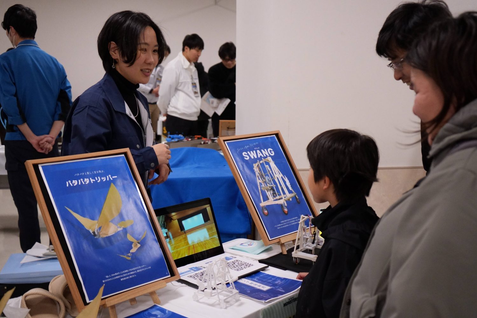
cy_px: 159
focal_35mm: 42
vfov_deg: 31.9
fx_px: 556
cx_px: 238
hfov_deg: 46.4
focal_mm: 42
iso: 6400
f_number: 4.5
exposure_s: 1/500
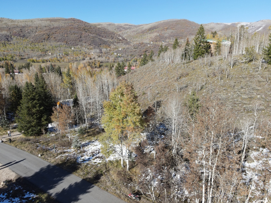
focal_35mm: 24
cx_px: 136
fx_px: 188
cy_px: 102
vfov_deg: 56.8
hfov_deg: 71.6
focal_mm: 4.5
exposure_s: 1/500
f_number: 2.8
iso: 100
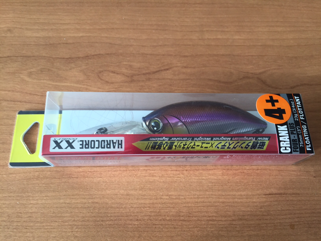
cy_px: 120
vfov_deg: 48.2
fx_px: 269
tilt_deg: -66.2
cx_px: 160
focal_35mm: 29
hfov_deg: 61.7
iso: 32
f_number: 2.2
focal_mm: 4.15
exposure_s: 1/60
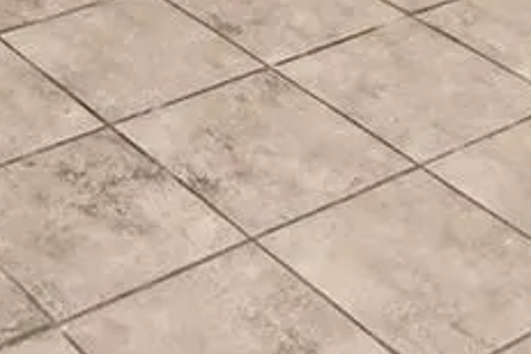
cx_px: -32
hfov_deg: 17.9
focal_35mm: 111
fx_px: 1637
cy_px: -791
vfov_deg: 9.2
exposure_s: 1/15
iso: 400
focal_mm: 16
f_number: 8
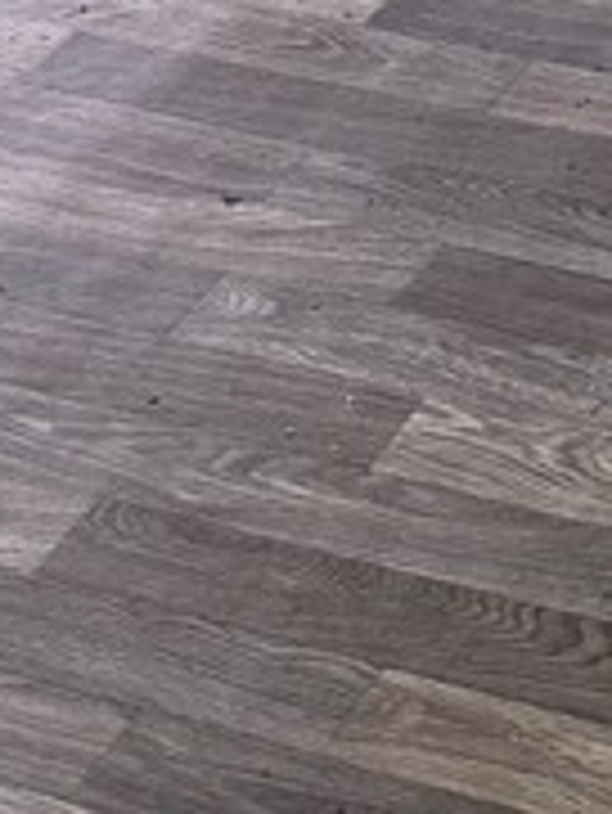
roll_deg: +1.5
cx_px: 1377
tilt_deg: -17.2
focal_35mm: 136
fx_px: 3202
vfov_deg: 12.3
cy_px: -949
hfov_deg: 9.8
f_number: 1.78
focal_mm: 6.76
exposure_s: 1/79
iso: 200
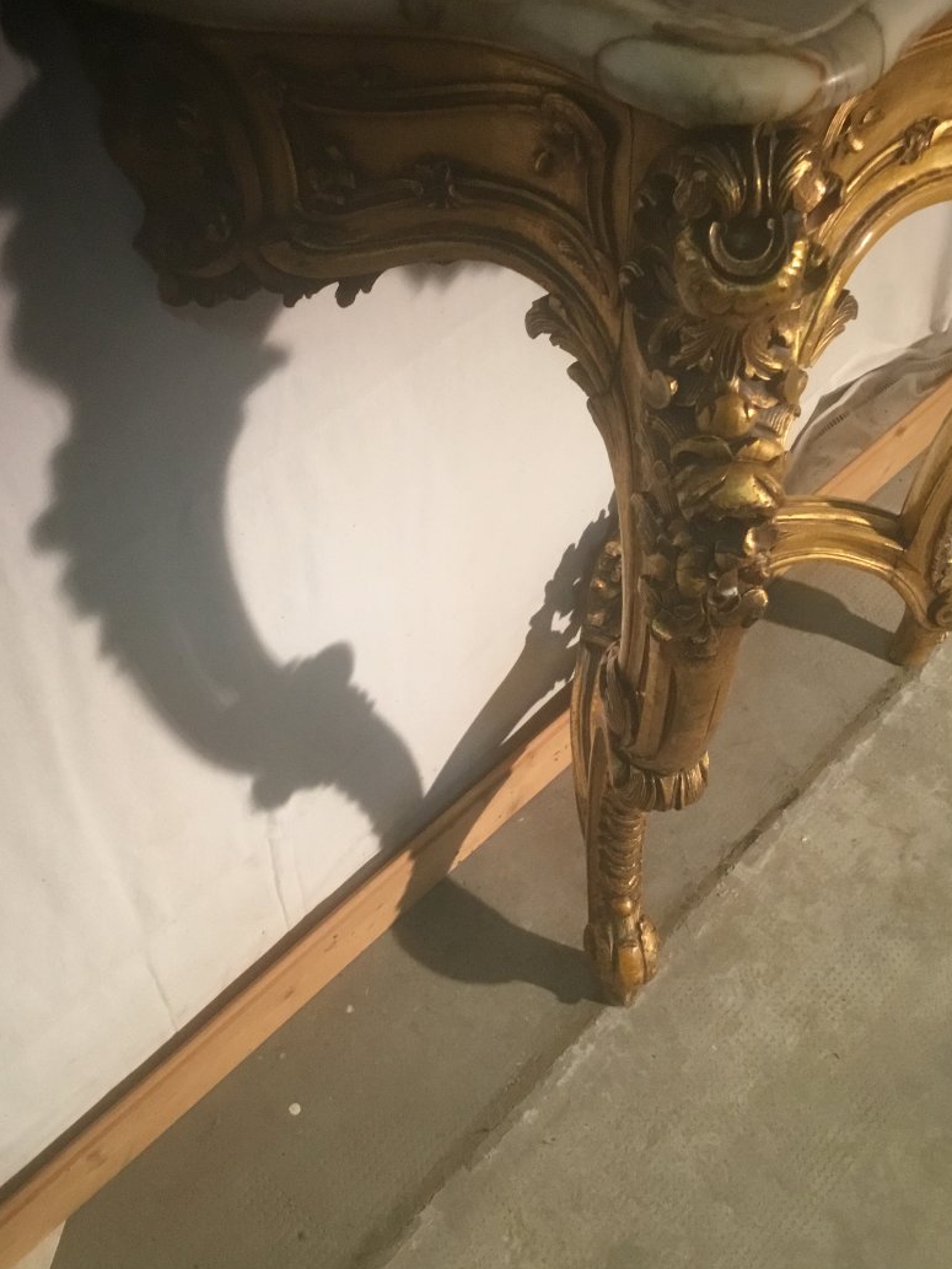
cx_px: 436
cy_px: 602
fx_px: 1320
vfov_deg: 51.3
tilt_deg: -49.5
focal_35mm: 36
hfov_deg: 39.6
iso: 160
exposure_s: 1/33
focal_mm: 3.3
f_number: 2.4
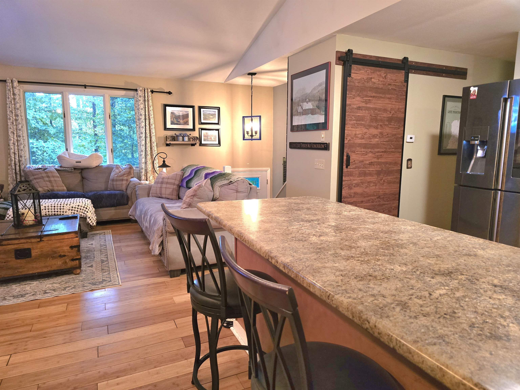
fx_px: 346
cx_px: 260
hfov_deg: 73.9
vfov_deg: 58.9
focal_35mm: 23
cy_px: 195
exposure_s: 1/60.2
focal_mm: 6.3
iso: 800
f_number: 1.7
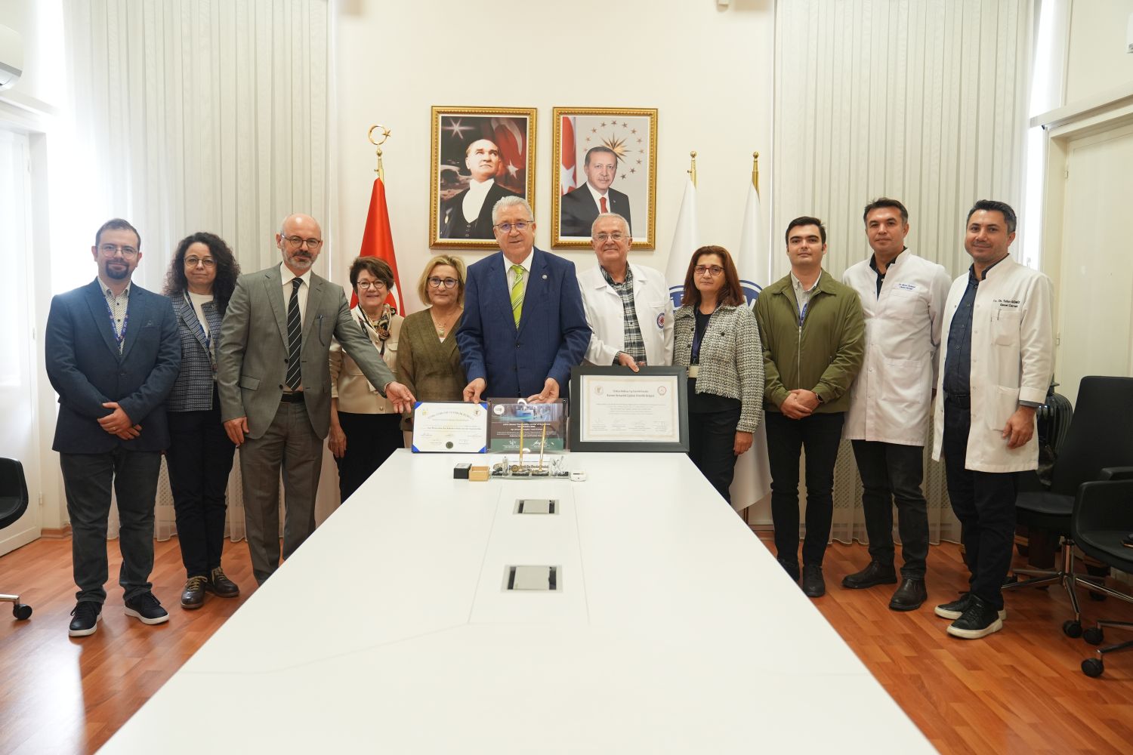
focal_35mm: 29
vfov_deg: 45.0
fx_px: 913
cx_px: 566
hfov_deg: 63.7
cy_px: 378
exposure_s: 1/125
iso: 1600
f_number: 3.2
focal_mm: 29
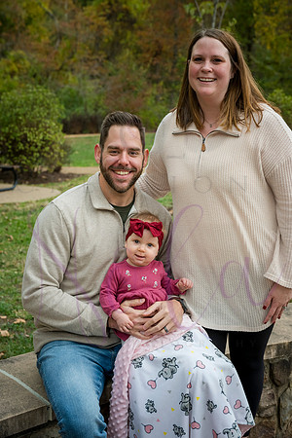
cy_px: 219
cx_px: 146
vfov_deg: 36.9
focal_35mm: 54
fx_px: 657
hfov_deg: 25.1
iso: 400
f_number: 5
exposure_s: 1/500
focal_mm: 54
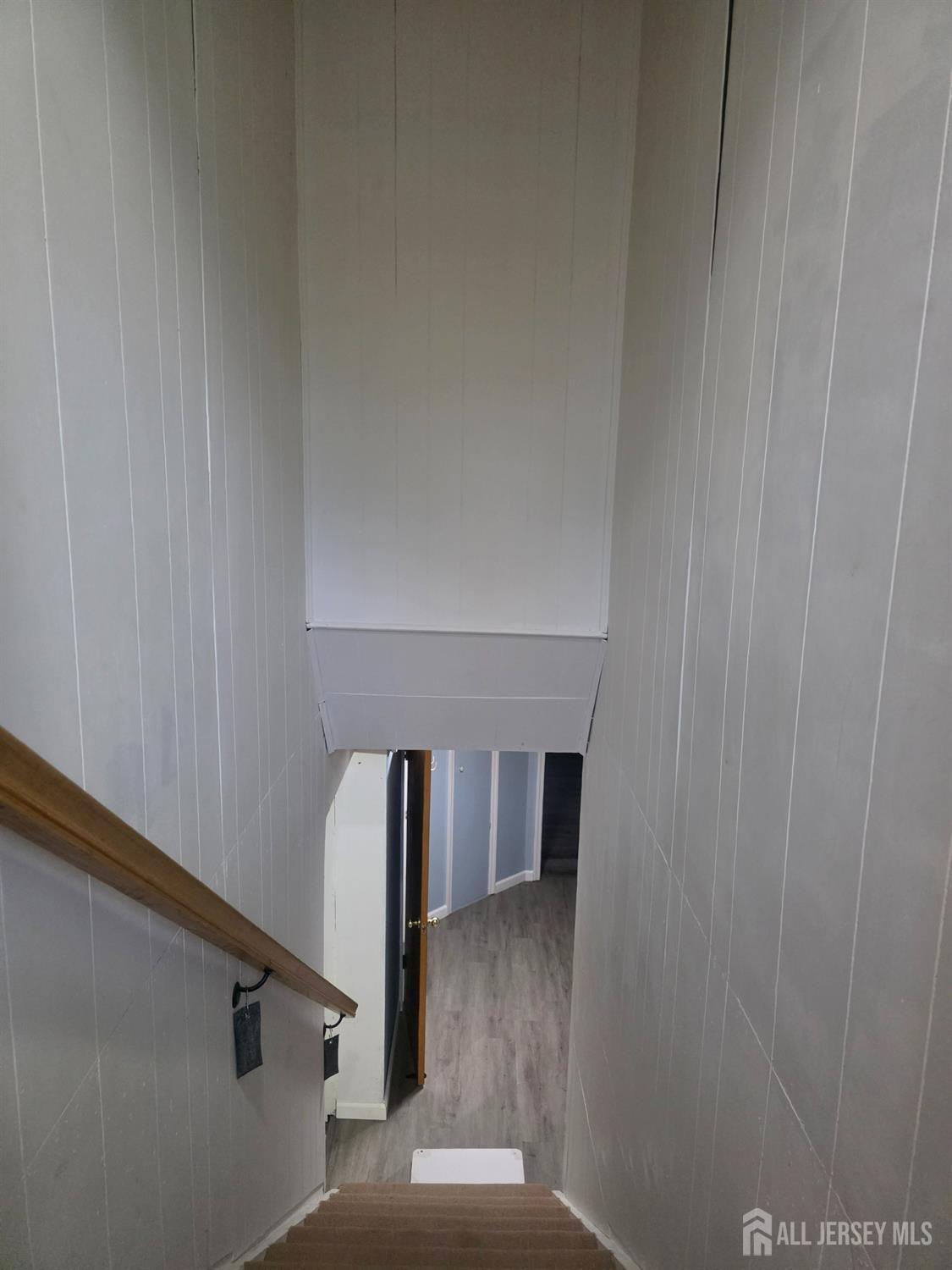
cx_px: 476
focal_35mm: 23
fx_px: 843
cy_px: 635
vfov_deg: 73.9
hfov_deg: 58.9
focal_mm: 6.3
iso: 2000
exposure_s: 1/120
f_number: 1.7
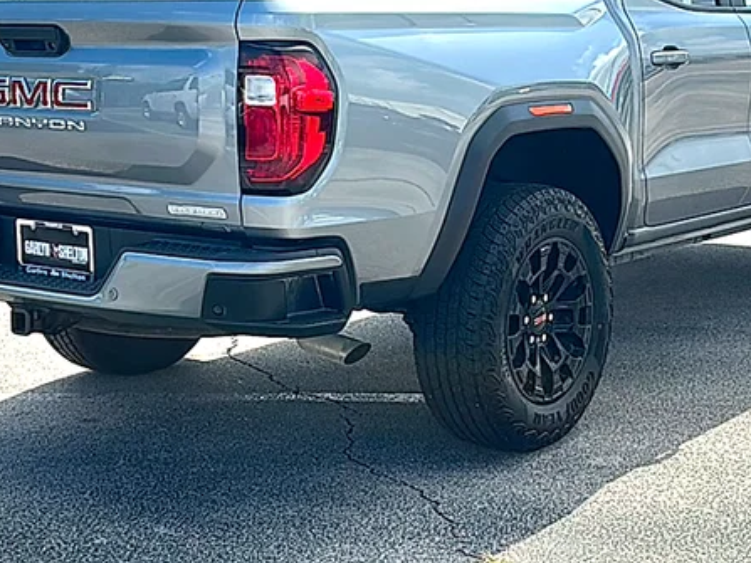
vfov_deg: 24.9
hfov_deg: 33.2
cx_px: 403
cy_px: 130
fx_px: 1258
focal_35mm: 58
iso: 80
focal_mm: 6.86
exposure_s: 1/4219
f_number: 1.78
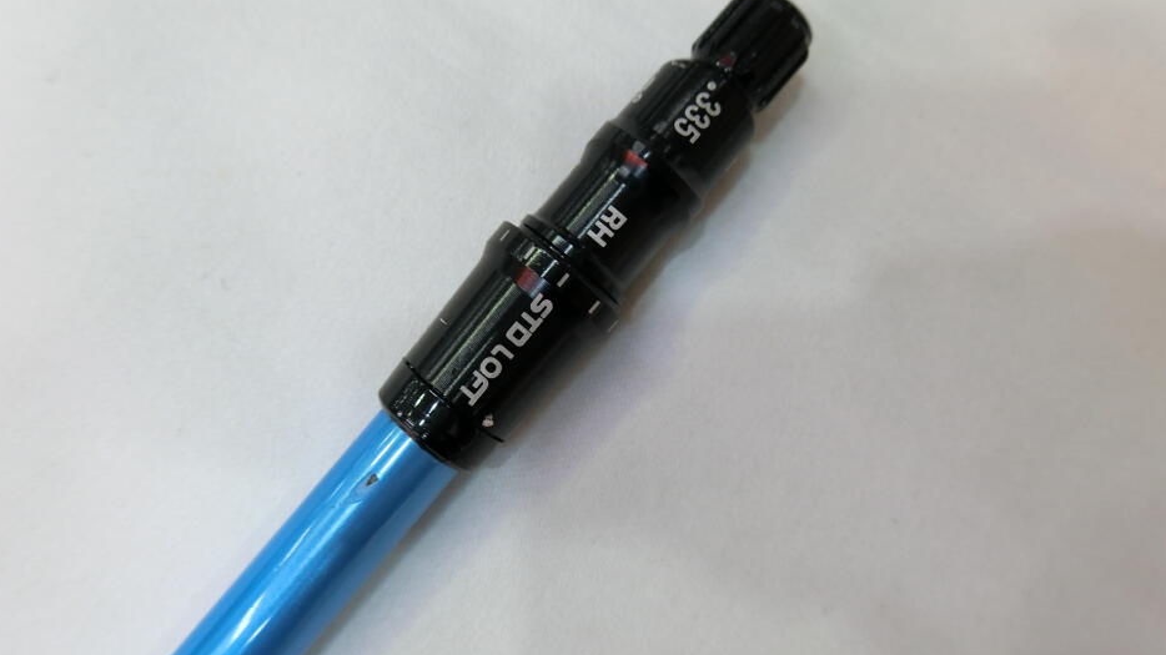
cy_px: 318
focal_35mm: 28
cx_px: 571
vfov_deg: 41.5
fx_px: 866
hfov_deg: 67.9
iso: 125
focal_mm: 5.4
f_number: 2.8
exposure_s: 1/125
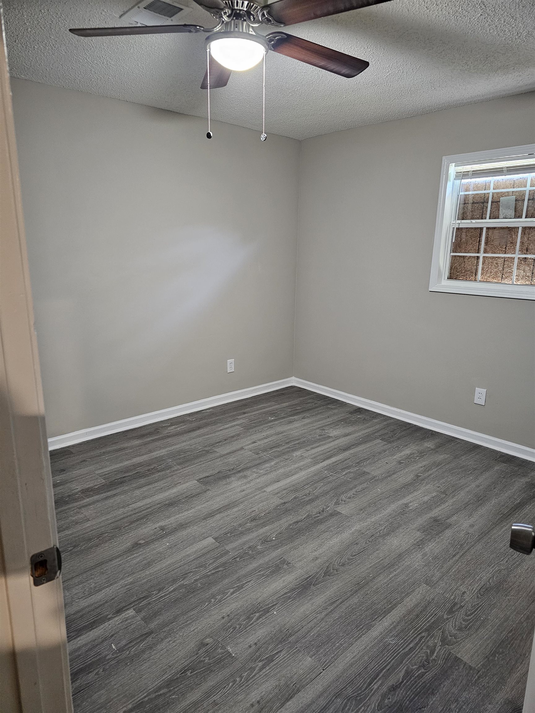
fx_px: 474
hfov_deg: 58.9
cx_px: 268
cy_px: 356
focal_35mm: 23
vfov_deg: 73.9
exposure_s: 1/40
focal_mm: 6.3
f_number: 1.7
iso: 640
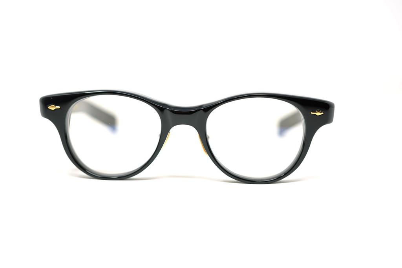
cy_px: 134
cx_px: 201
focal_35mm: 50
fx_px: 558
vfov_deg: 27.0
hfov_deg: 39.6
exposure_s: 1/50
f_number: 2.8
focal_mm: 50
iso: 160
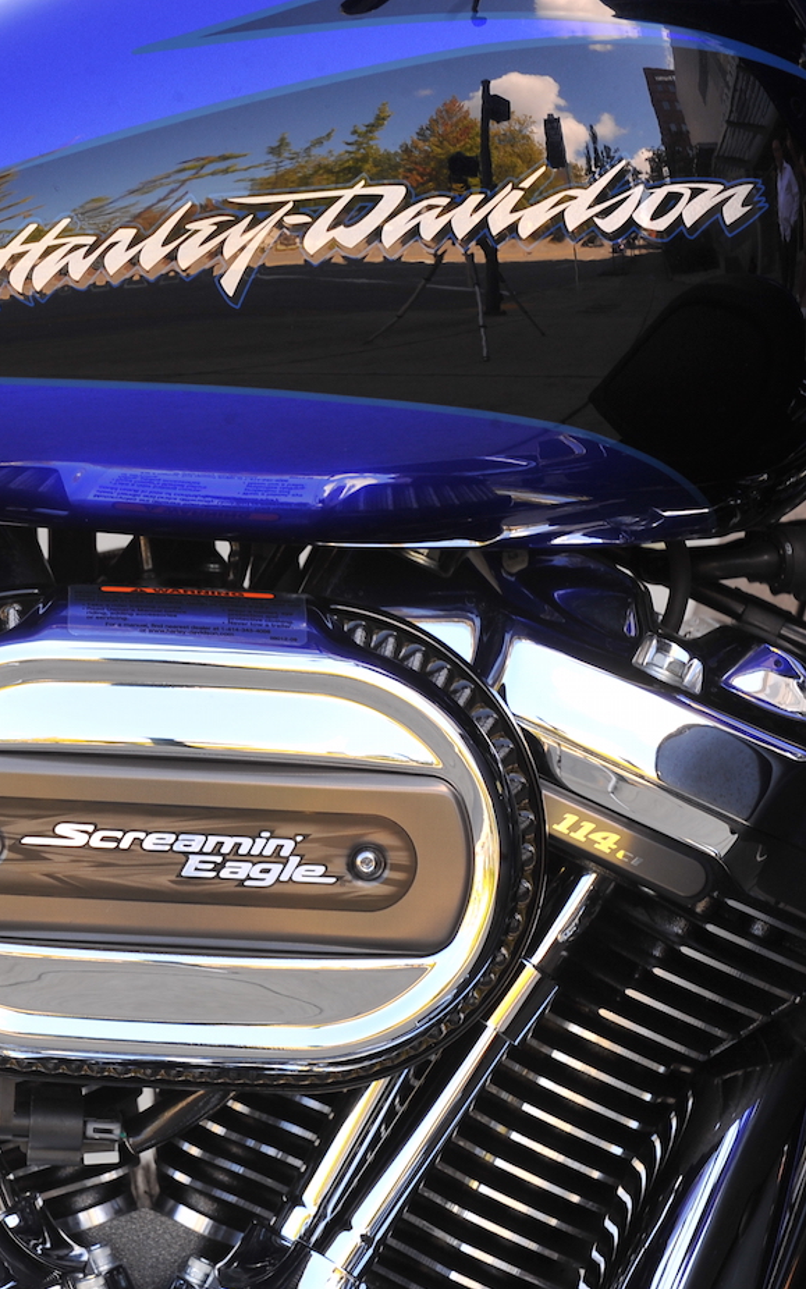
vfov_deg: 10.1
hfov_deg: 6.3
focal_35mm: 208
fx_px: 7308
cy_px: 647
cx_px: 141
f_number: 8
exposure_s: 1/30
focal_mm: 135
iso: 250
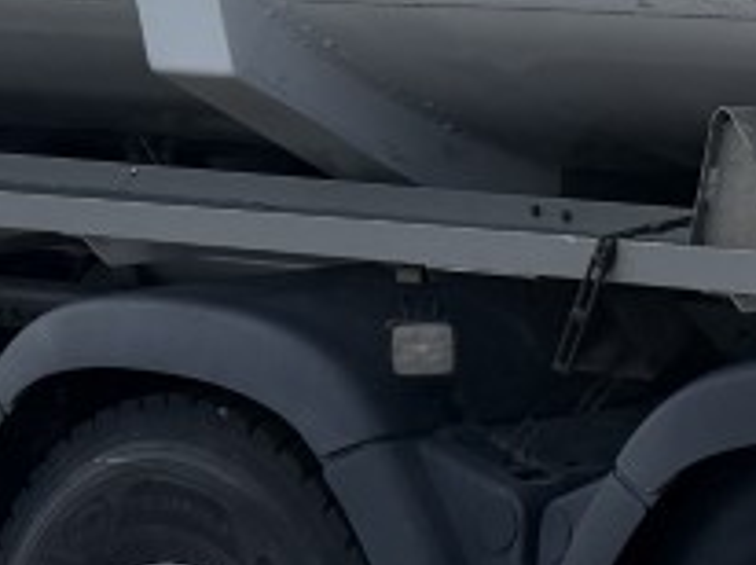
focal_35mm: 168
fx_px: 3665
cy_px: -114
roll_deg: -0.2
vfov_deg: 8.7
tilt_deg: +1.7
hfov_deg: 11.6
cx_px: 873
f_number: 1.78
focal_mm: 6.76
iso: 125
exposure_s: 1/9091
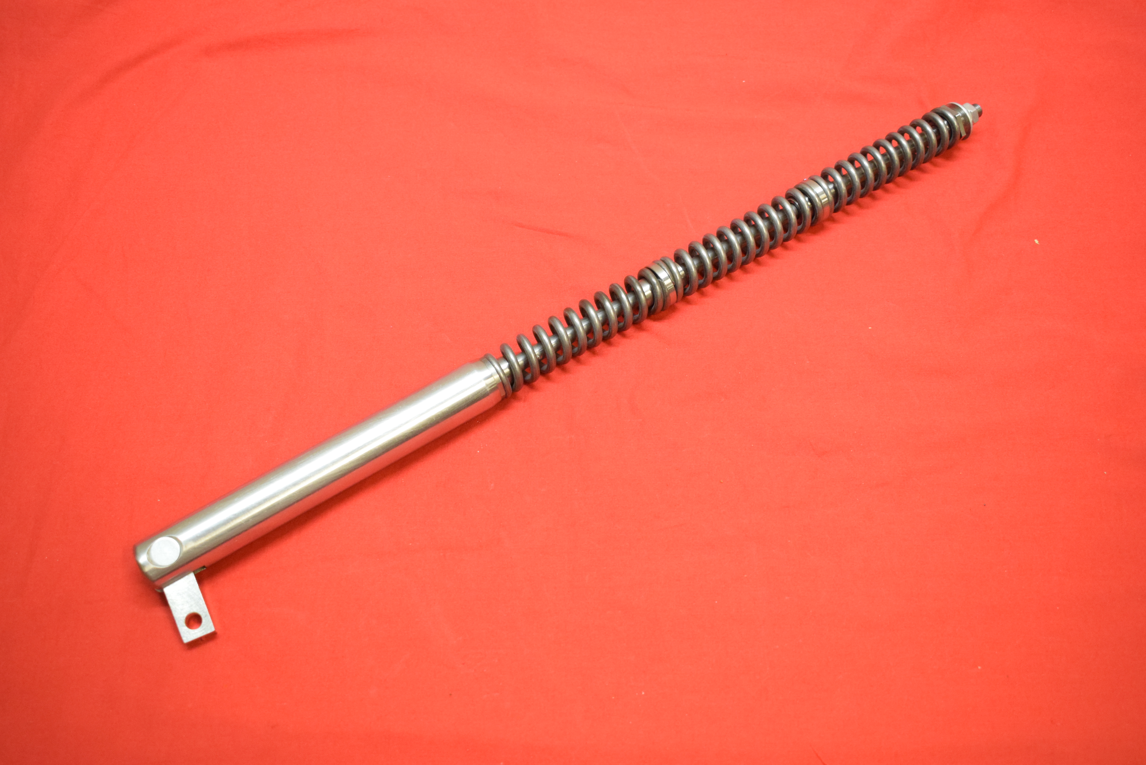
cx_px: 573
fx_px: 1194
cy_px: 382
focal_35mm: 38
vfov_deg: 35.5
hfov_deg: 51.3
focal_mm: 25
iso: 2500
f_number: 5
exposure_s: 1/125
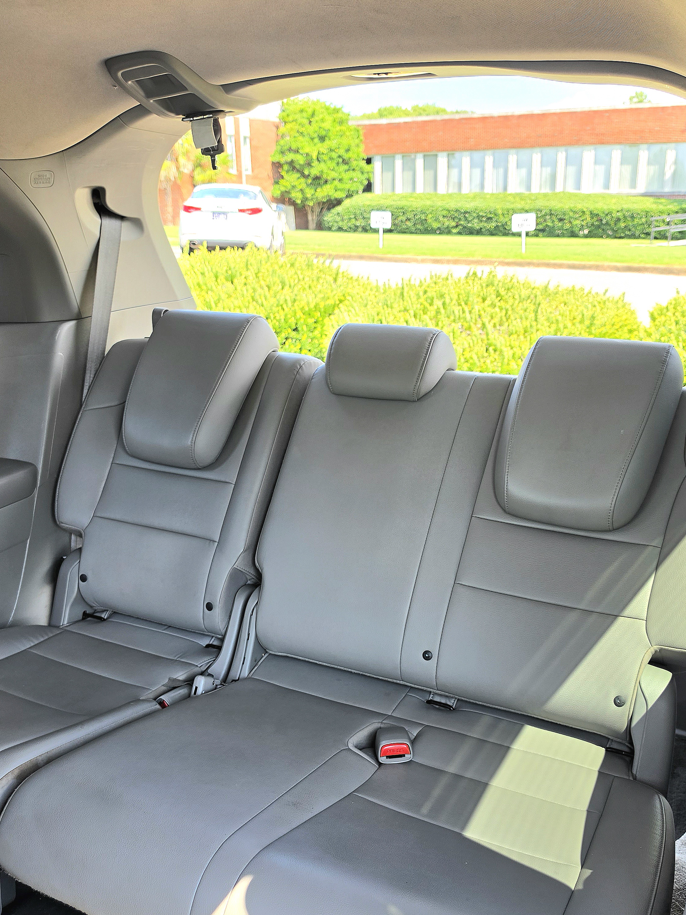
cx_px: 374
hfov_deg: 45.4
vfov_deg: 57.9
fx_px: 819
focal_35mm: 31
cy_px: 548
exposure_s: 1/196
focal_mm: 6.5
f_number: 1.4
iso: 10
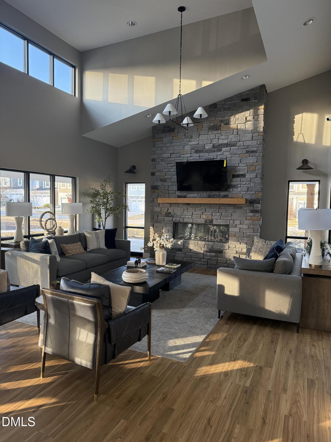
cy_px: 221
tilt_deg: -1.6
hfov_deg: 56.8
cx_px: 166
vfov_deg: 71.6
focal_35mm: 24
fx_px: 306
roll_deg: -1.6
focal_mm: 6.76
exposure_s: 1/120
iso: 320
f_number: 1.78
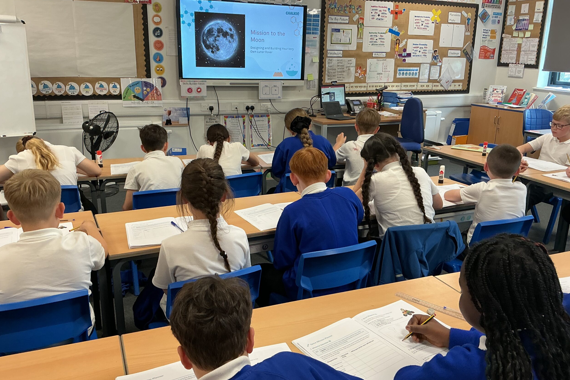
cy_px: 192
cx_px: 287
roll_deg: -0.9
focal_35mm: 31
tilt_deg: -17.4
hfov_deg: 60.3
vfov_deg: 42.3
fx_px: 491
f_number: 1.8
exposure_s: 1/50
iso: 64
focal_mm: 3
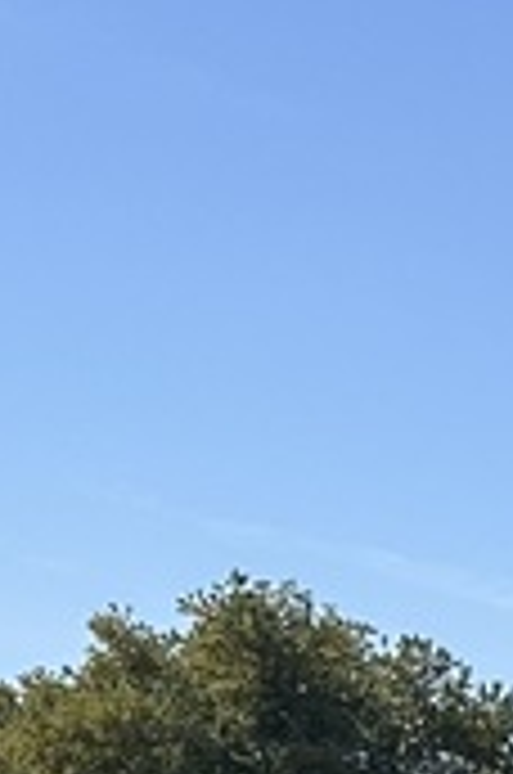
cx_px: 1314
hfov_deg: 8.3
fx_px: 3198
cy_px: 1503
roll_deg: +0.5
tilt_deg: -6.8
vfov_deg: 12.3
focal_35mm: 149
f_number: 1.78
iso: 80
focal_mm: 6.86
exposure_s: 1/5000
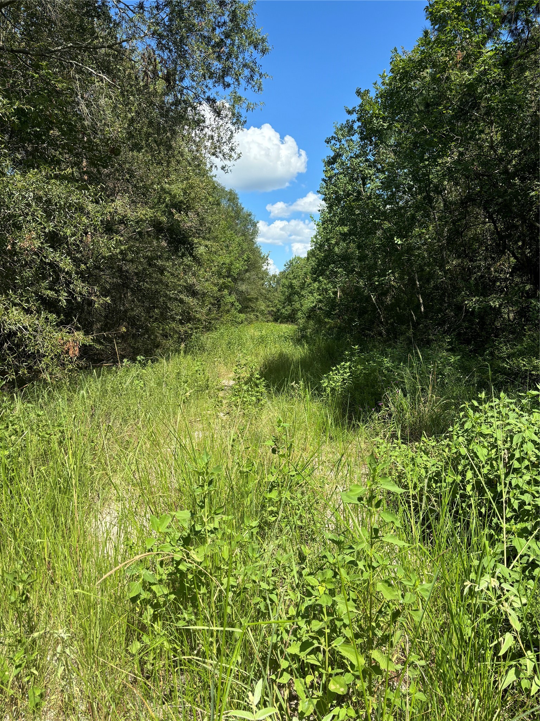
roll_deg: +0.4
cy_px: 360
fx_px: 541
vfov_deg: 67.3
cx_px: 270
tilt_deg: -4.0
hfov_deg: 53.1
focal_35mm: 26
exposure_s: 1/1845
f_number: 1.6
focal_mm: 5.96
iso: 50
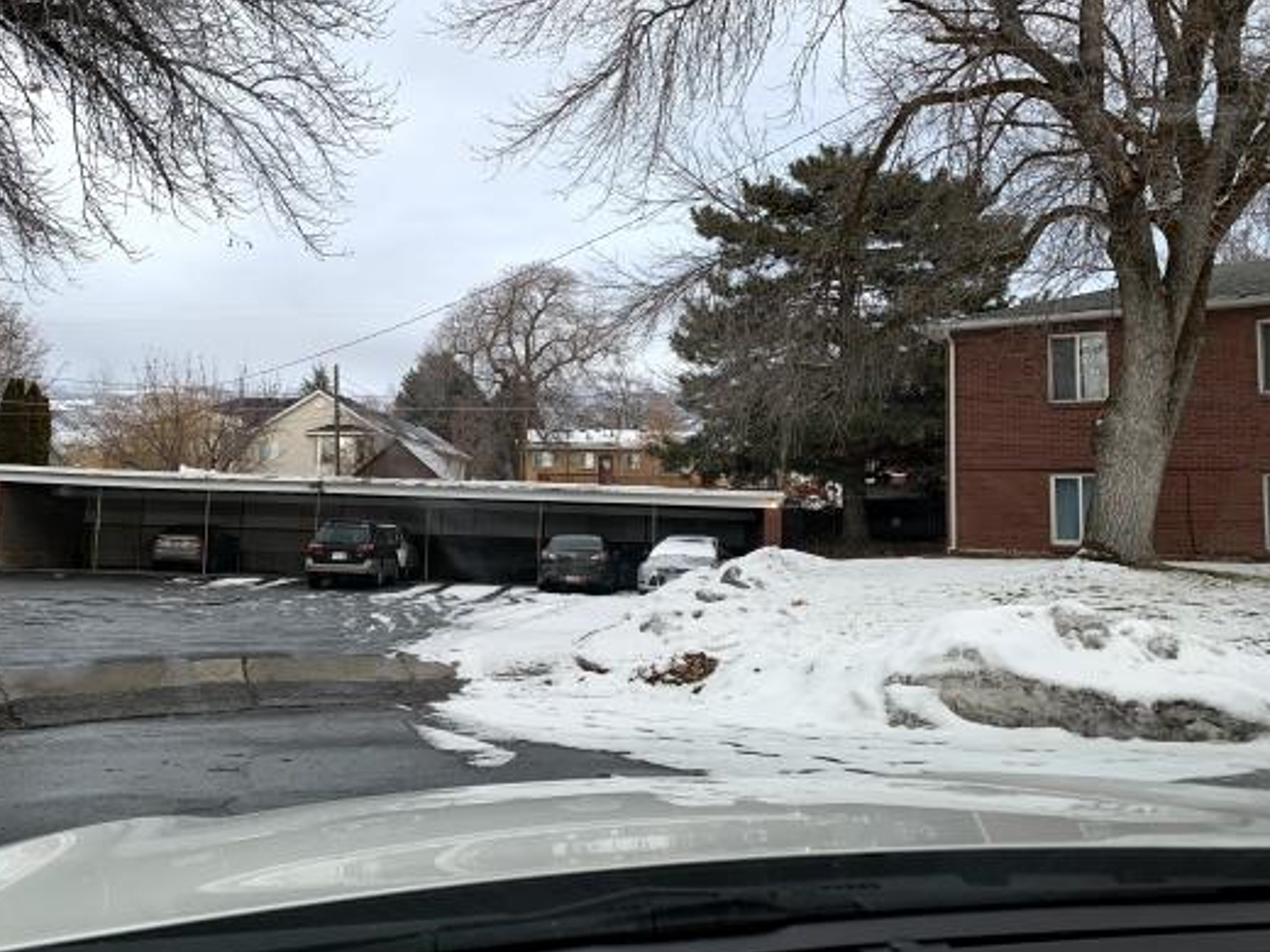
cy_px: 417
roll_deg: -1.6
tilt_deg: +7.2
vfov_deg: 44.1
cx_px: 493
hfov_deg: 56.3
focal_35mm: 32
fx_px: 1174
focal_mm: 4.25
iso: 25
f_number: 1.8
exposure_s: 1/121
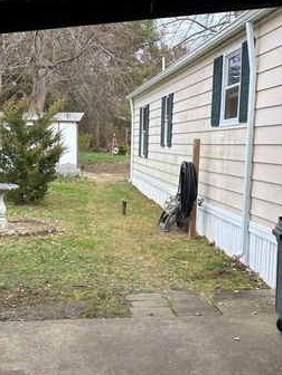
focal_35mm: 46
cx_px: 107
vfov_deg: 41.2
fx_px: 500
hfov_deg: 31.4
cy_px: 189
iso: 50
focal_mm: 5.96
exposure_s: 1/747
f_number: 1.6
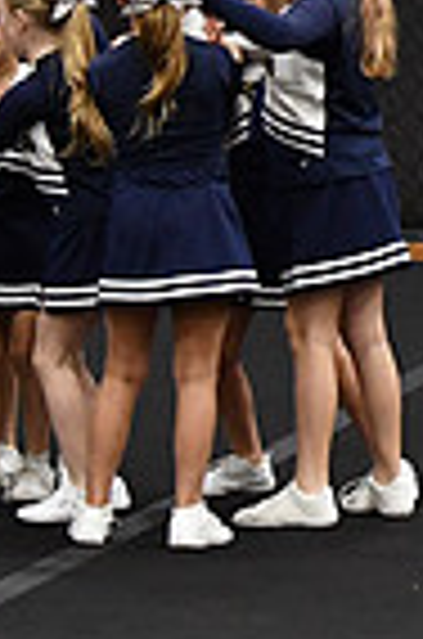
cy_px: 61
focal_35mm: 430
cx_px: 1238
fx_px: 7615
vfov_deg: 4.8
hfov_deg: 3.1
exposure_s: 1/800
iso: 4000
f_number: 2.8
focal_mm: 70
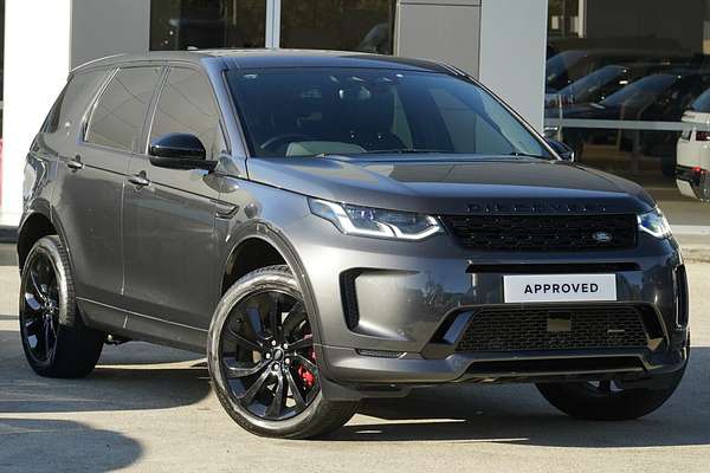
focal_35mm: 105
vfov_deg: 13.0
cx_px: 355
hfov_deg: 19.5
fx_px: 2071
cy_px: 236
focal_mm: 105
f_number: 7.1
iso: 1000
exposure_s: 1/500
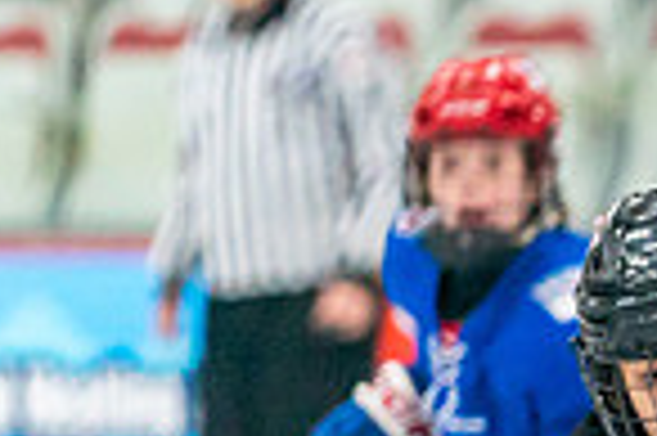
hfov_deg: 2.1
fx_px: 17682
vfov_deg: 1.4
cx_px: 1072
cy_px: 716
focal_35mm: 970
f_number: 2.8
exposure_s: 1/1000
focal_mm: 200
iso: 3200
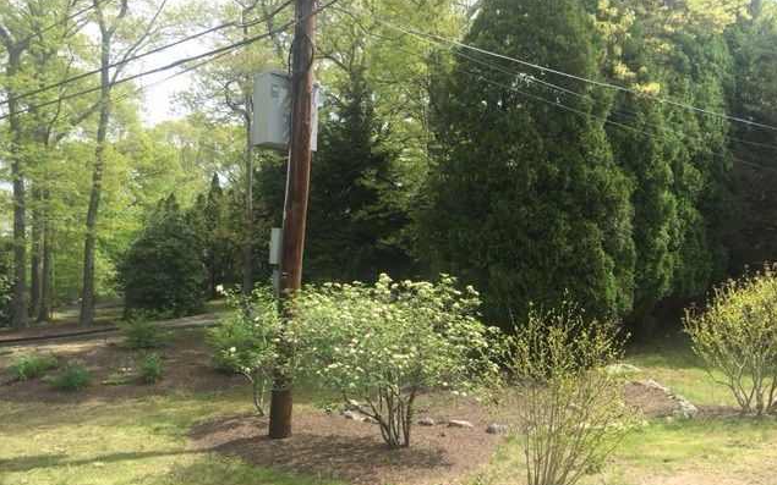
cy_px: 269
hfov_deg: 61.2
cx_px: 390
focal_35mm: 31
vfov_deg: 40.6
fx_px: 657
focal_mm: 4.15
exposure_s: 1/739
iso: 25
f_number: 2.2
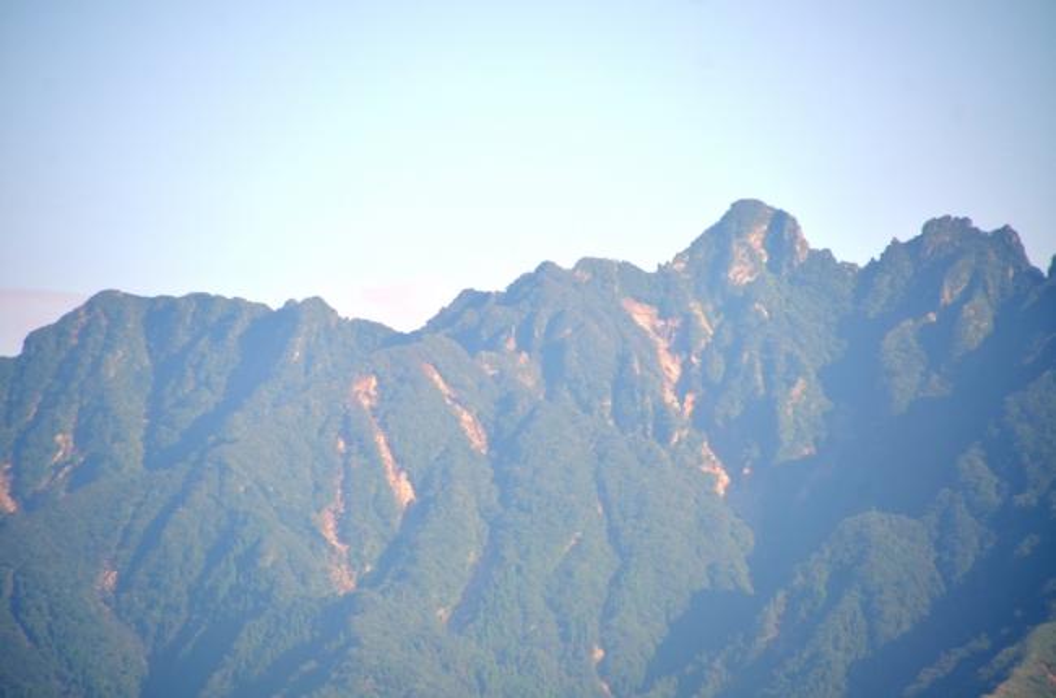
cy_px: 349
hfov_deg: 5.5
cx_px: 528
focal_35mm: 375
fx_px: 10973
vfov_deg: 3.6
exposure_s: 1/640
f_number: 6.3
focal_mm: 250
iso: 200
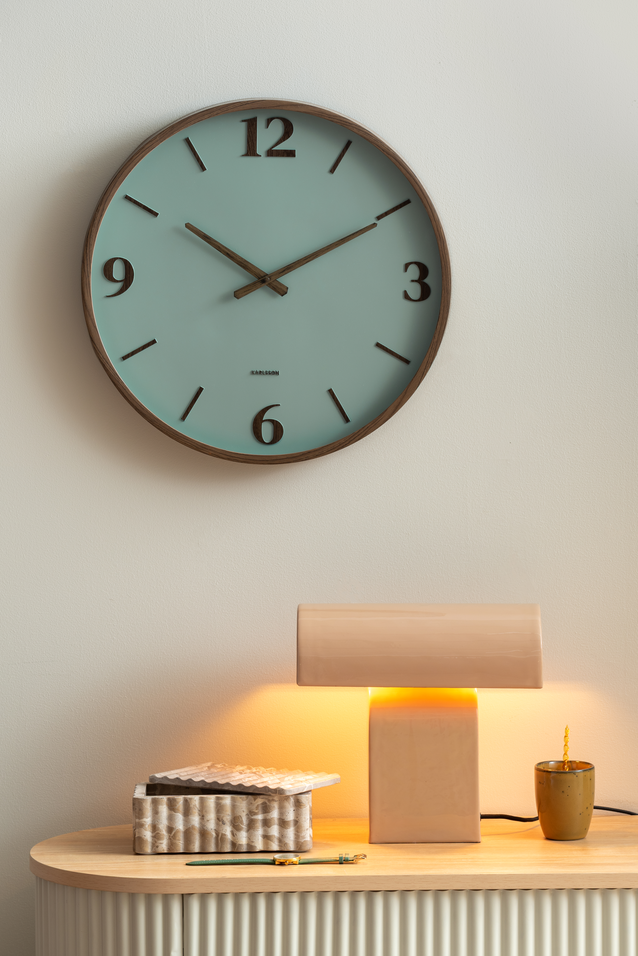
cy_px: 478
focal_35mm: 135
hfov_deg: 10.2
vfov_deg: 15.2
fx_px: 3585
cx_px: 319
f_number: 8
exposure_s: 1/10
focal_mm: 135
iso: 125
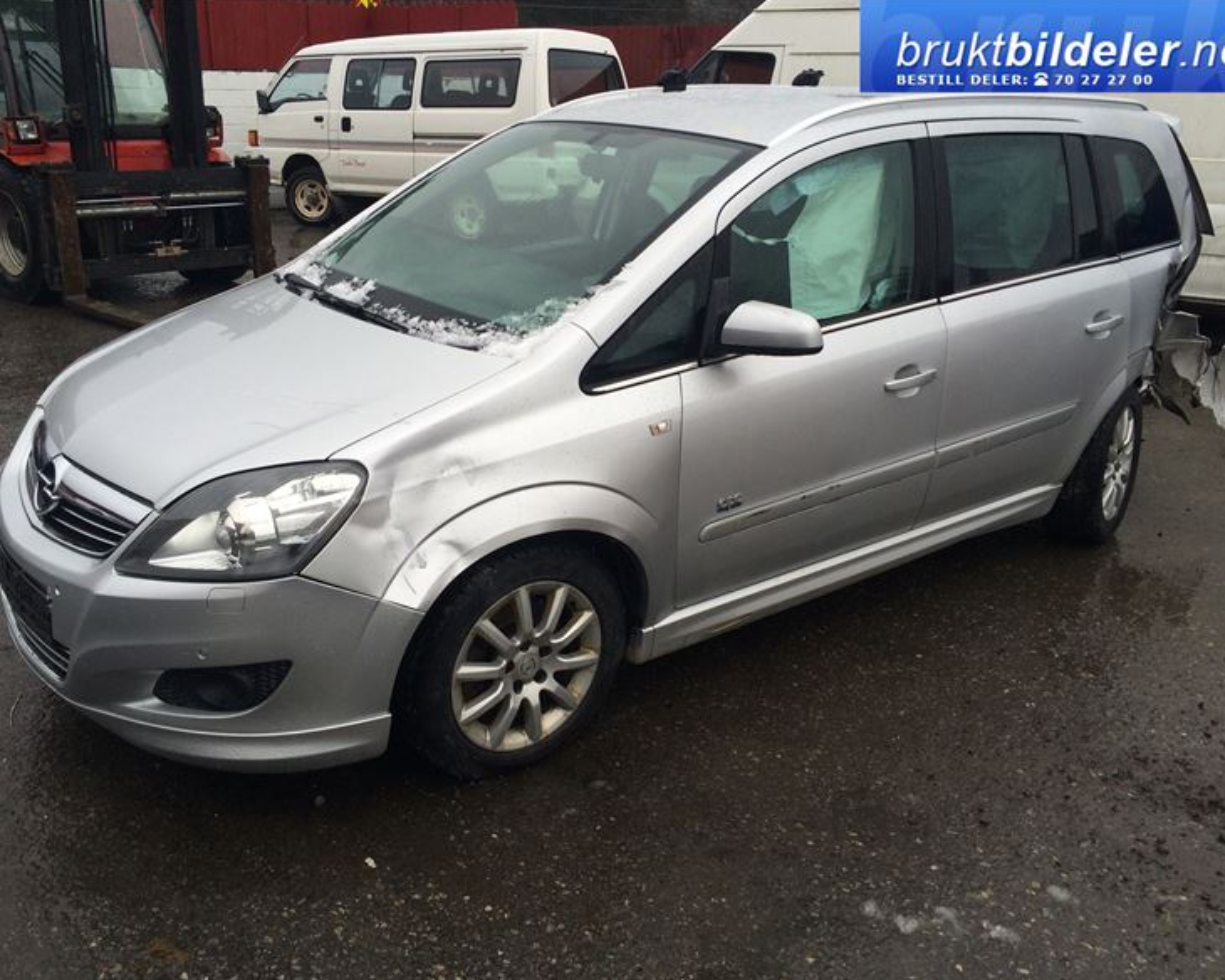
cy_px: 498
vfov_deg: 47.1
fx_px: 1124
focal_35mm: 31
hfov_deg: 57.2
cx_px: 591
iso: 32
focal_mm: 4.15
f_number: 2.2
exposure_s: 1/612
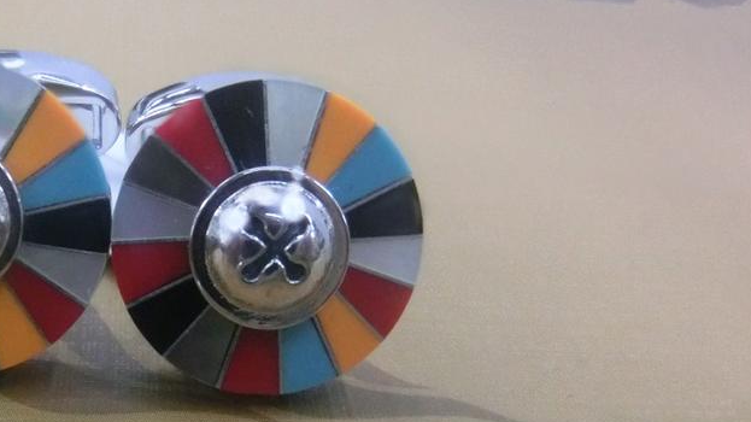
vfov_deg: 26.7
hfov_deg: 45.2
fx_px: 856
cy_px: 380
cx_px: 162
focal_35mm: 43
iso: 800
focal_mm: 4.24
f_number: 3
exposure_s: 1/125
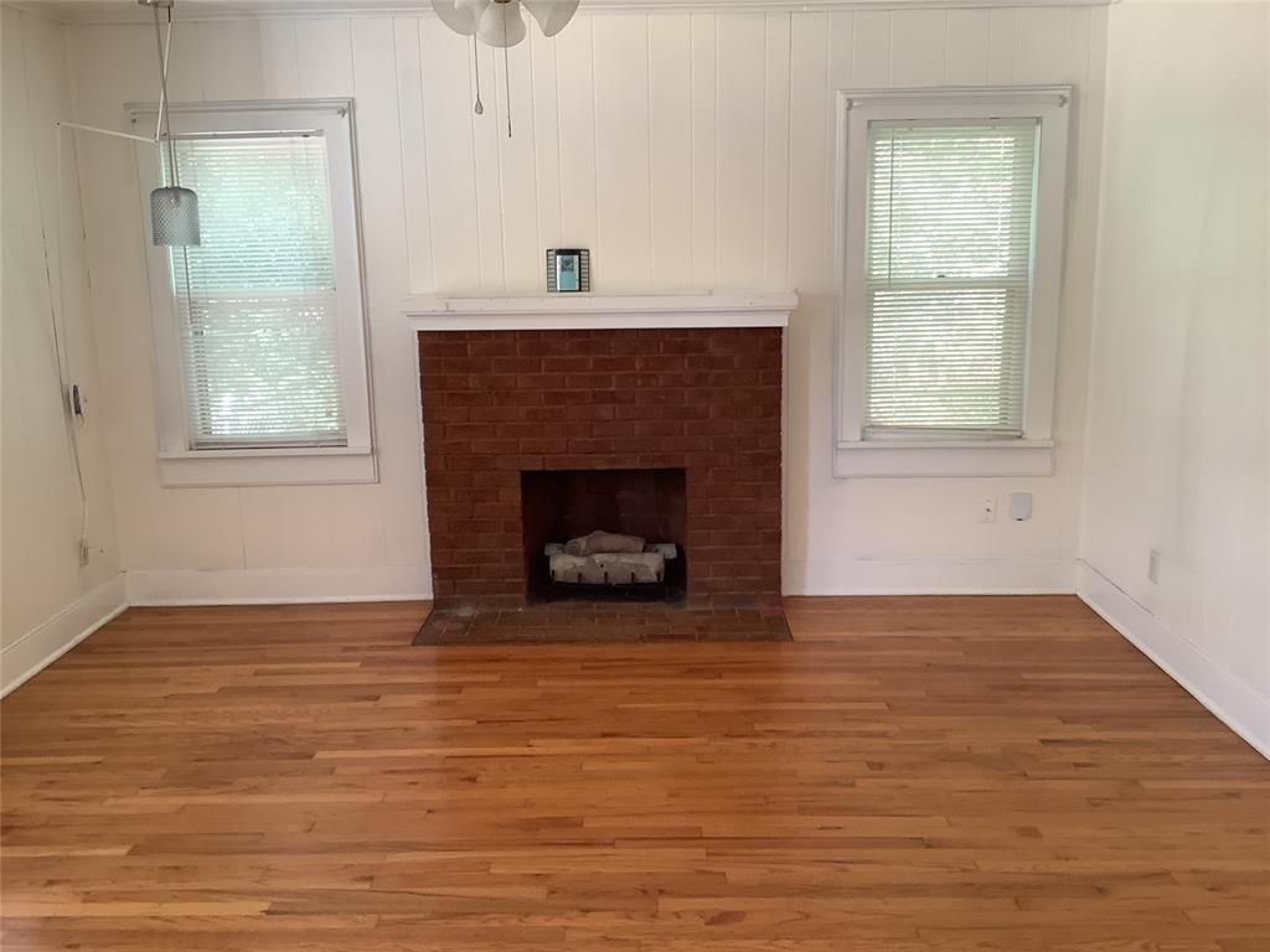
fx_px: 1137
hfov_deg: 58.4
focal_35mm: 31
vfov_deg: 45.4
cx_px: 635
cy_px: 476
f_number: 2.4
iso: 100
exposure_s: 1/60
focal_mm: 3.3
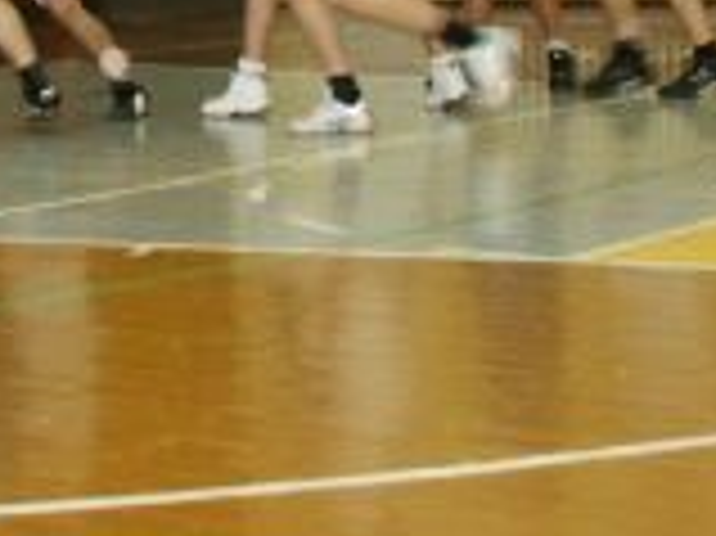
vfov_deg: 12.2
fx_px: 2418
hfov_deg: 16.6
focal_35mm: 117
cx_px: 61
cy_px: -209
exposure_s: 1/45
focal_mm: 7.19
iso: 200
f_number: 3
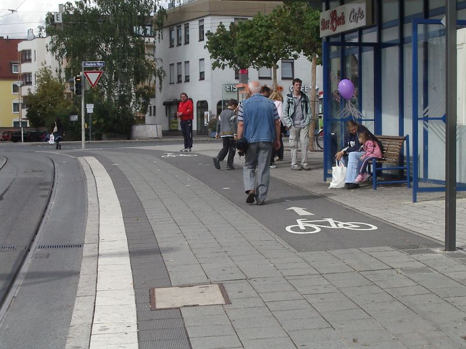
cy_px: 174
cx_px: 233
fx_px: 1023
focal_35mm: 76
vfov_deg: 19.4
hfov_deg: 25.7
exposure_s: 1/400
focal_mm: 11.5
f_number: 6.9
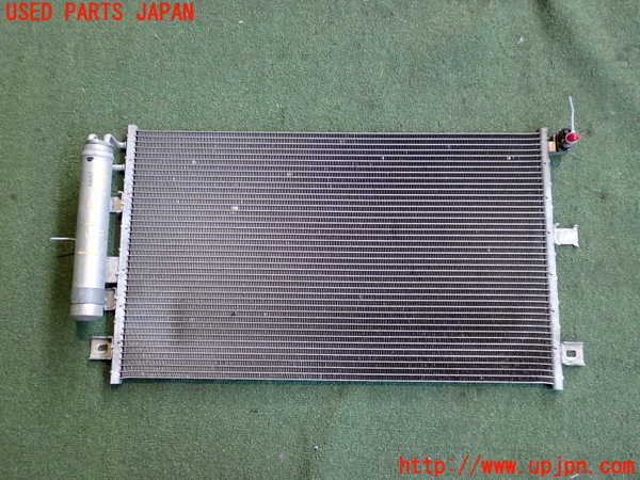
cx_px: 320
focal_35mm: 36
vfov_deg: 39.7
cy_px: 240
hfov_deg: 51.4
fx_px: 666
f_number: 2.5
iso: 200
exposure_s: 1/40
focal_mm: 6.37
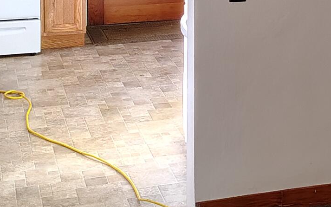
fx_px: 965
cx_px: 344
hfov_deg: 18.8
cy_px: -97
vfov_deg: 11.7
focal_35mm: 107
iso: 985
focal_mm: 5.56
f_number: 1.8
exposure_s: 1/120
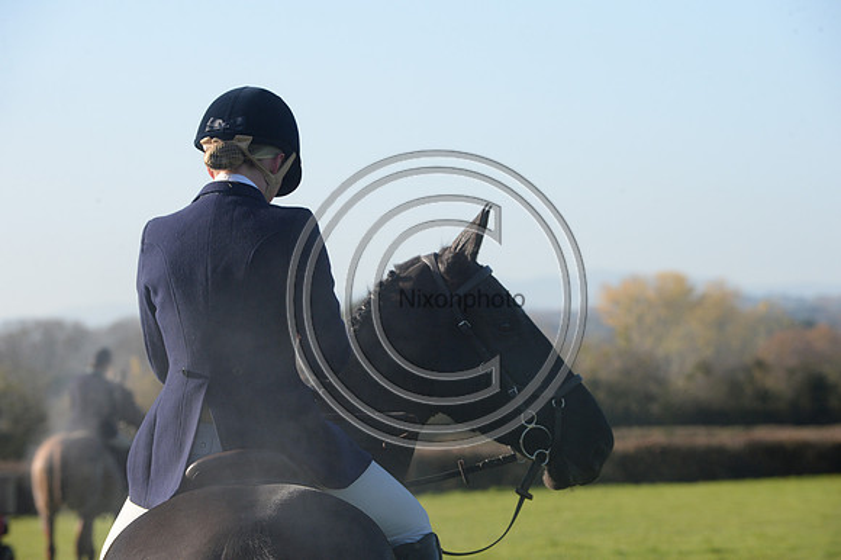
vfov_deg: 8.6
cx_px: 420
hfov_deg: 12.8
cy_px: 280
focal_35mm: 160
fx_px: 3736
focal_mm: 160
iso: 1000
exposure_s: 1/1250
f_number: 7.1
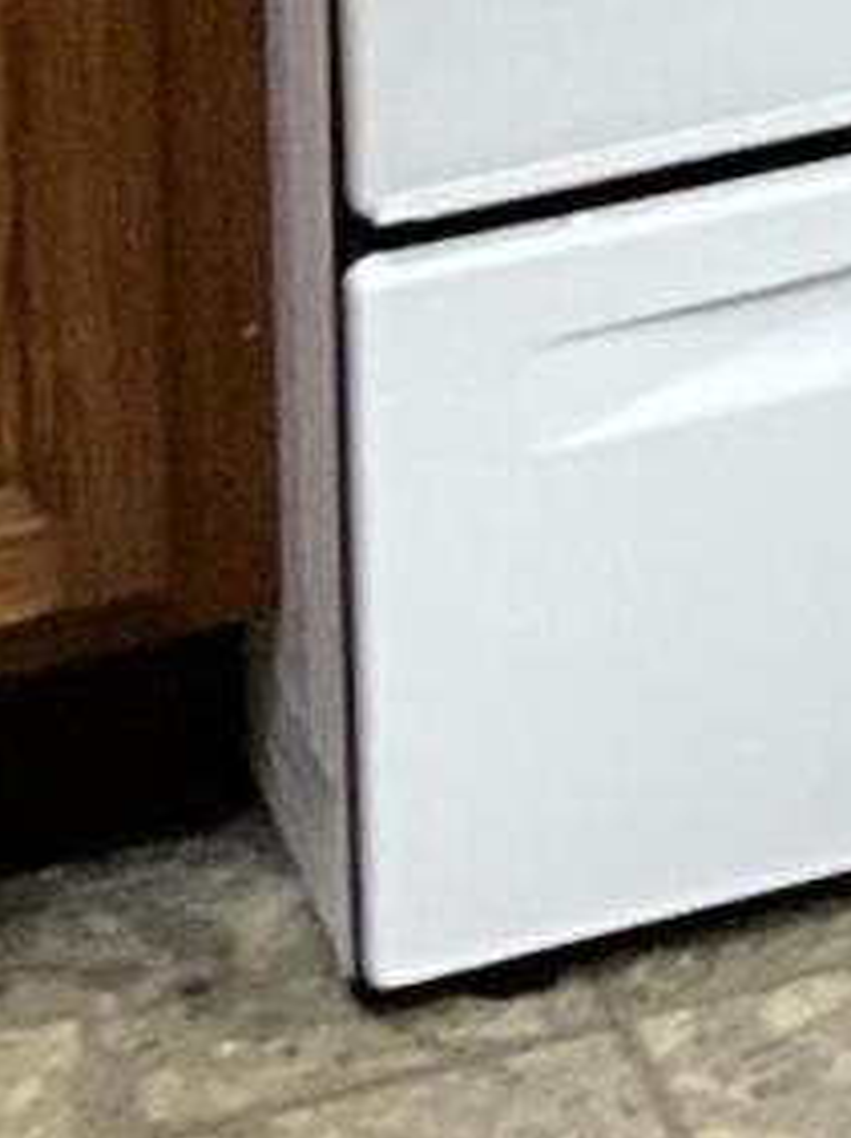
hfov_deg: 6.6
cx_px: 2501
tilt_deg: -8.7
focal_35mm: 206
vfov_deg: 8.5
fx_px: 6763
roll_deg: +0.3
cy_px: -1945
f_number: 1.8
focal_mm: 3
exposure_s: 1/60
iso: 250
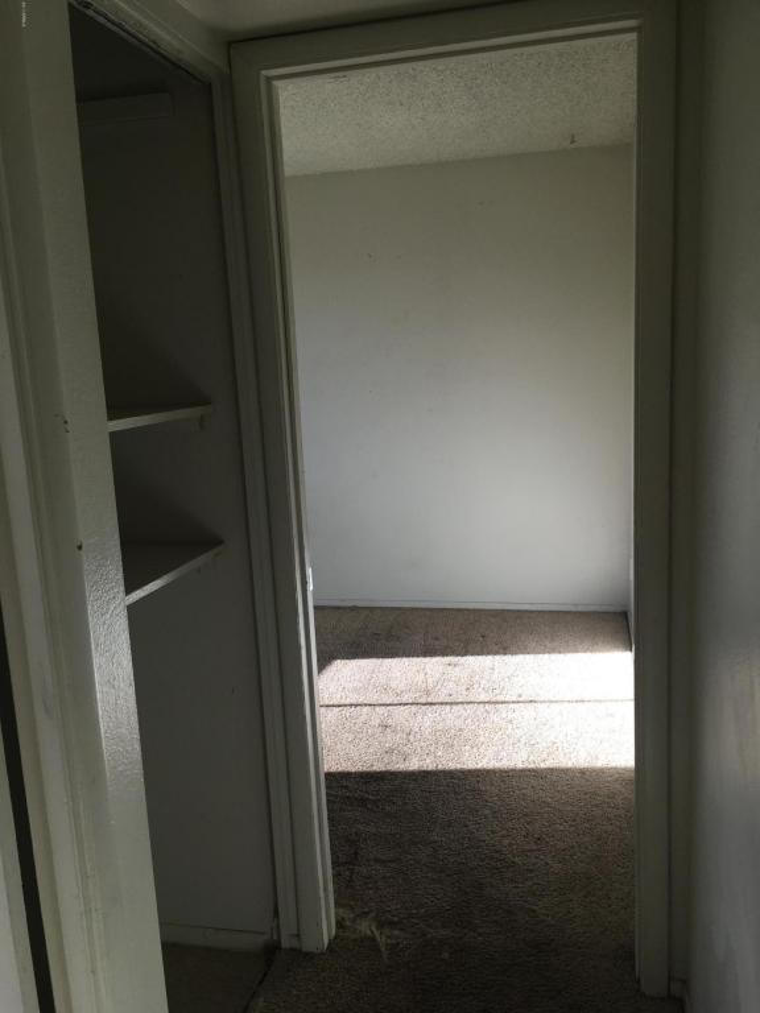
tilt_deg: -9.6
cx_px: 380
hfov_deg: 48.2
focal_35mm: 29
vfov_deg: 61.7
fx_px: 849
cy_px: 506
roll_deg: +2.8
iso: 25
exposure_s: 1/358
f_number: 2.2
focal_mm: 4.15
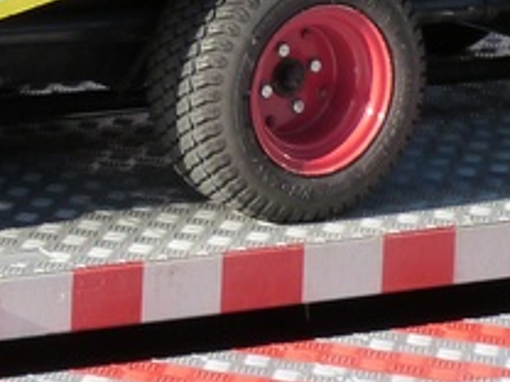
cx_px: -314
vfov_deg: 7.0
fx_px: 3050
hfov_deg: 9.2
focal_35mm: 207
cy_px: -335
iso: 160
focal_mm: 7.6
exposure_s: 1/250
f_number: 4.5
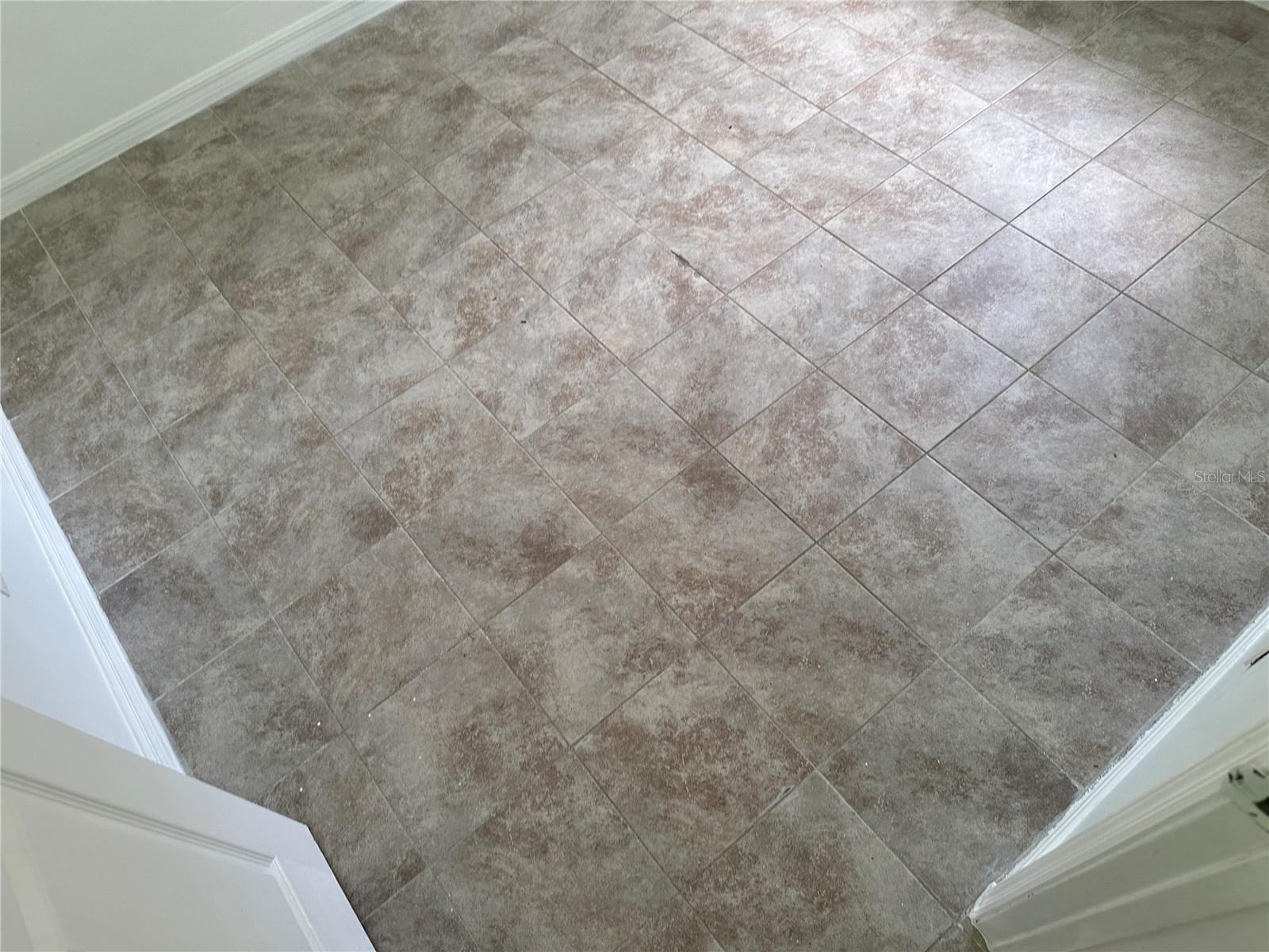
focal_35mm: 24
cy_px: 476
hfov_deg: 71.6
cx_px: 634
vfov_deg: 56.8
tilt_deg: -56.7
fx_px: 880
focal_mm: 6.86
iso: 125
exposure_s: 1/121
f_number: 1.78
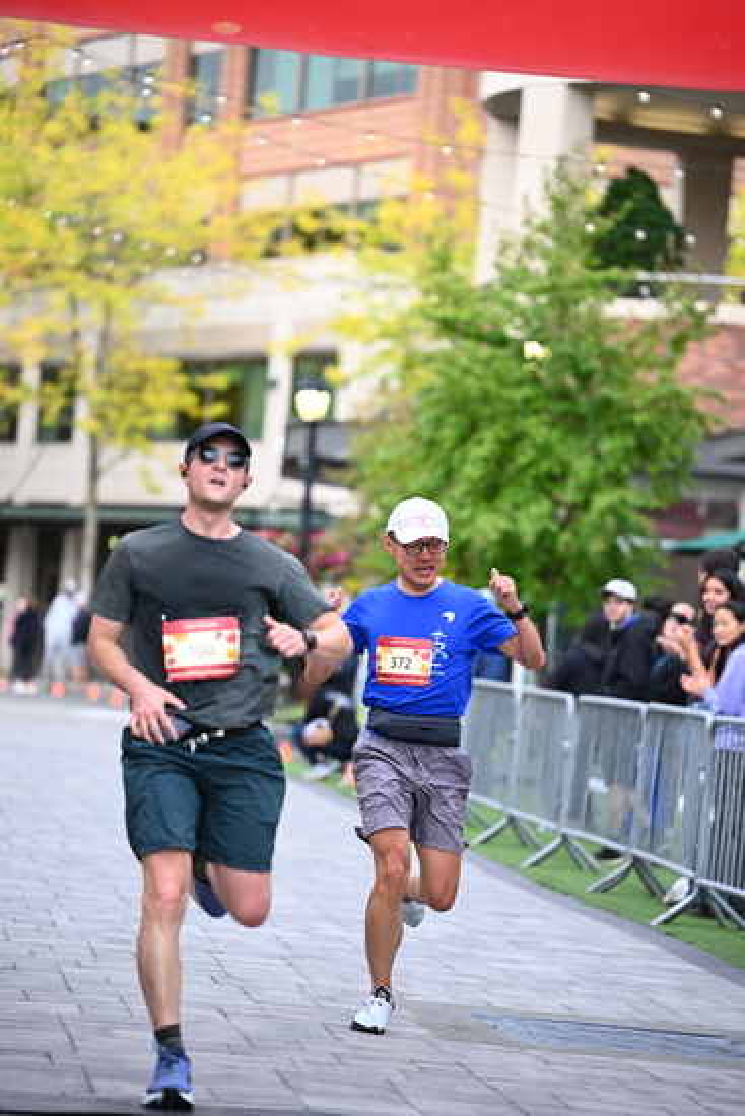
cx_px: 372
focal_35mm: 130
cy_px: 558
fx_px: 4033
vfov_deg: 15.8
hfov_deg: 10.6
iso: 1000
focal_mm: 130
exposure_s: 1/1600
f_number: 2.8
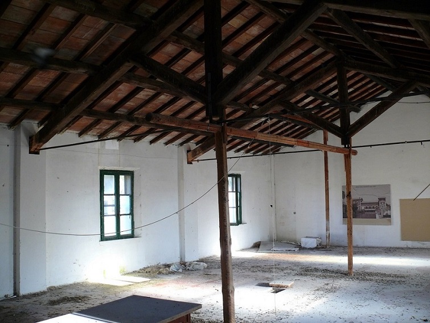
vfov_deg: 40.7
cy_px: 162
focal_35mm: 35
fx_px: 435
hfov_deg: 52.6
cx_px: 215
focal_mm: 7.4
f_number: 2.8
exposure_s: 1/30
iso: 125
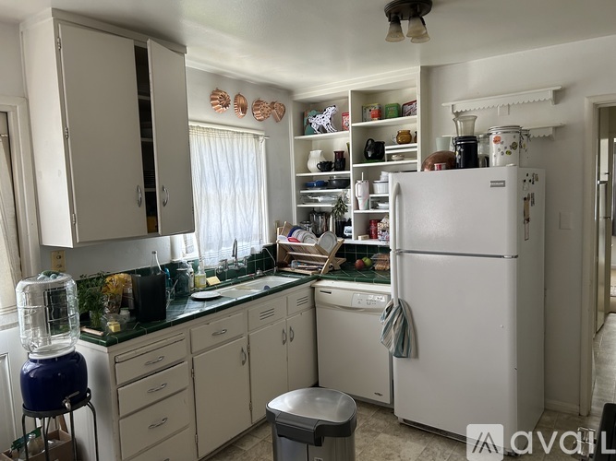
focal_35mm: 26
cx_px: 308
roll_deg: +2.9
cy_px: 230
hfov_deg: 67.3
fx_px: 463
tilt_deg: -5.2
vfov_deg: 53.0
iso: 125
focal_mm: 5.7
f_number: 1.5
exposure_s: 1/76
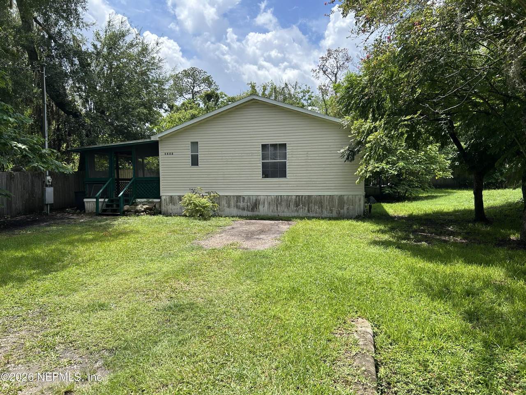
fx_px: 395
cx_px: 263
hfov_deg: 67.3
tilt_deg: -4.2
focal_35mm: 26
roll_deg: +1.3
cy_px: 198
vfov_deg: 53.1
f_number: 1.5
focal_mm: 5.7
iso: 50
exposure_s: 1/2513
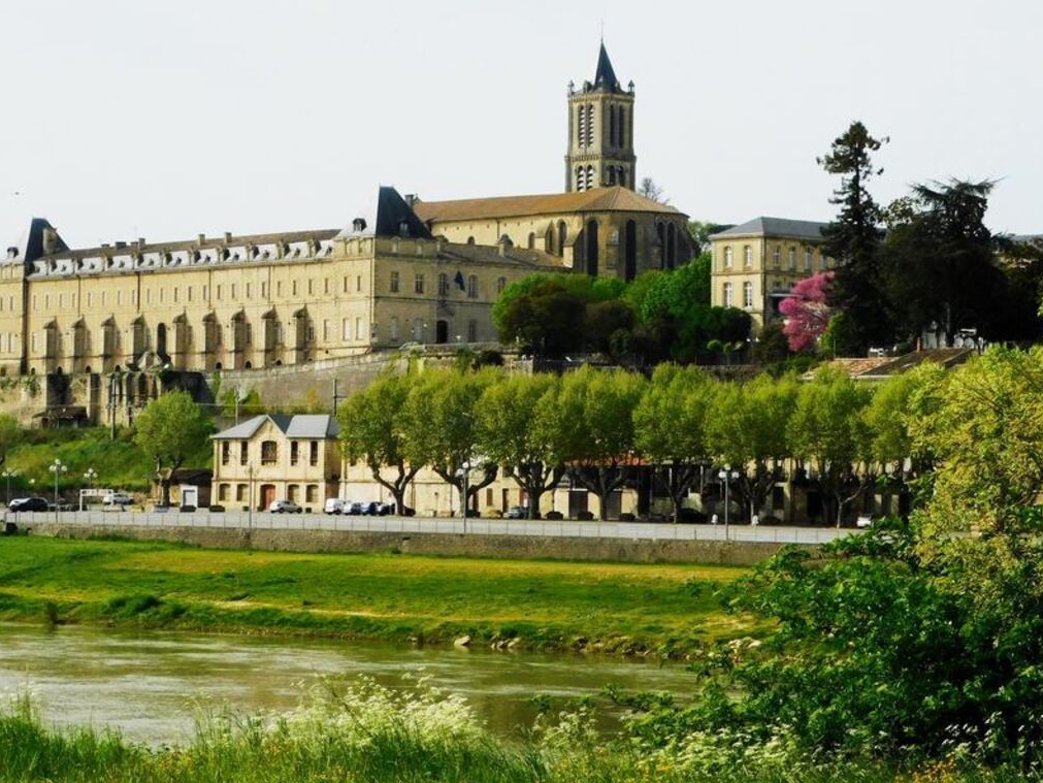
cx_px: 521
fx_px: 2441
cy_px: 389
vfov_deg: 18.2
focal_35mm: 81
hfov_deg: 24.1
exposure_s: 1/1250
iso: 125
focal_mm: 14.2
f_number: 4.4
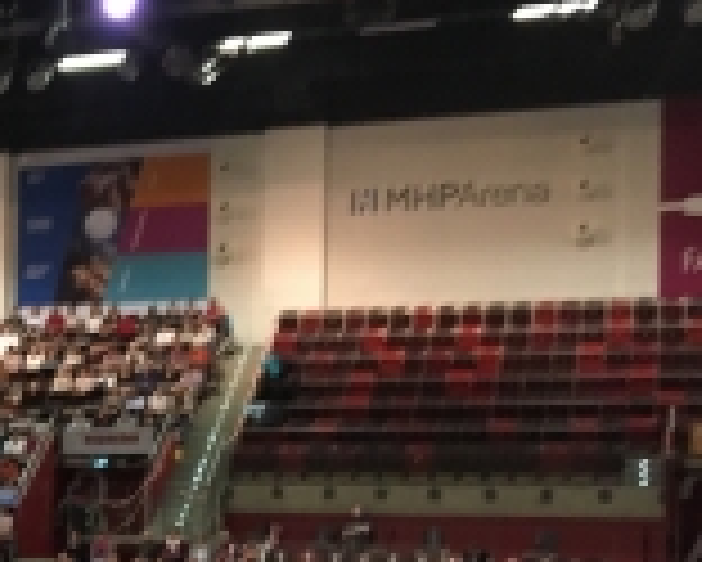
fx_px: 1809
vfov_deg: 17.5
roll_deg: -0.4
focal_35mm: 87
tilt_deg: +0.3
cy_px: 477
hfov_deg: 19.5
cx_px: -315
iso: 200
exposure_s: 1/20
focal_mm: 4.15
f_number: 2.2
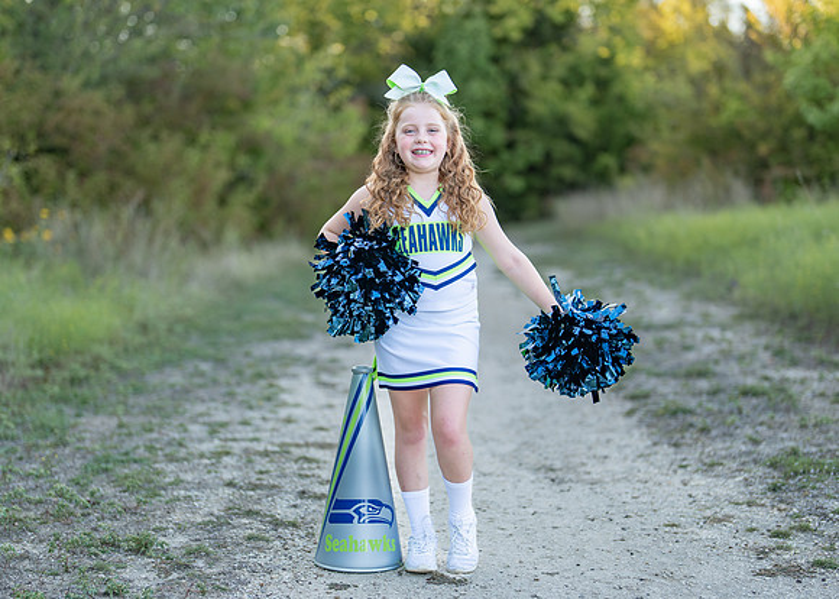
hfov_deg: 28.9
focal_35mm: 68
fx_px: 1627
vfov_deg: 20.9
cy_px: 299
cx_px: 416
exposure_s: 1/800
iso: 100
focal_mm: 50
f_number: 1.2
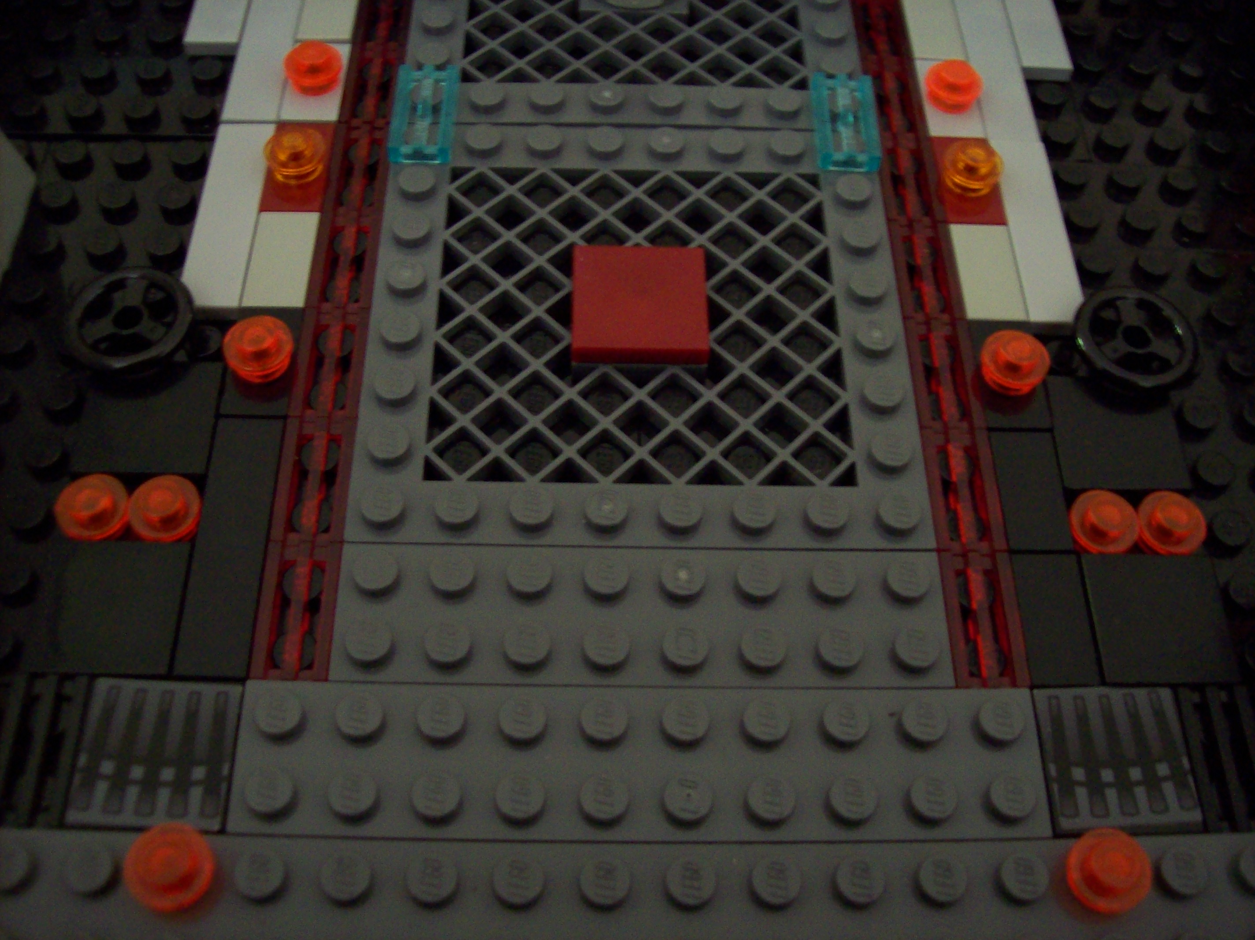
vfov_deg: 39.6
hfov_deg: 51.4
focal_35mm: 36
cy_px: 470
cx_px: 628
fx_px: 1305
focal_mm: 6
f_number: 2.7
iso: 200
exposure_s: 1/4
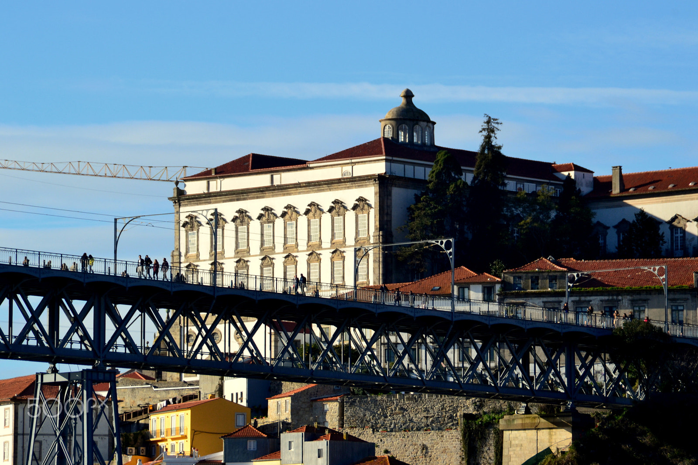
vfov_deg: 6.8
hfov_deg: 10.2
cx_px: 349
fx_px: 3925
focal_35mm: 202
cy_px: 232
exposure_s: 1/400
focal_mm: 135
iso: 400
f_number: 11
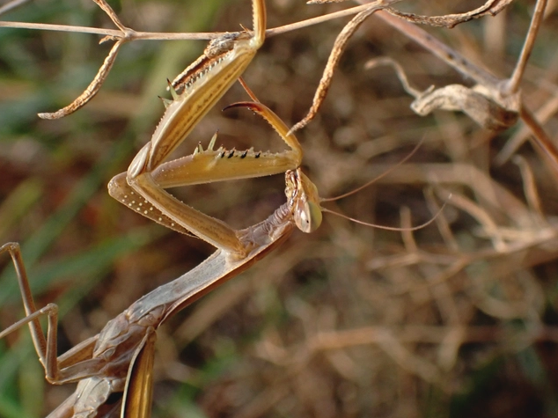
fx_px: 1627
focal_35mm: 101
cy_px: 209
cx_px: 281
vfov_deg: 14.6
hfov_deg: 19.5
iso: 500
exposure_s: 1/400
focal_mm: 18
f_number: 6.3
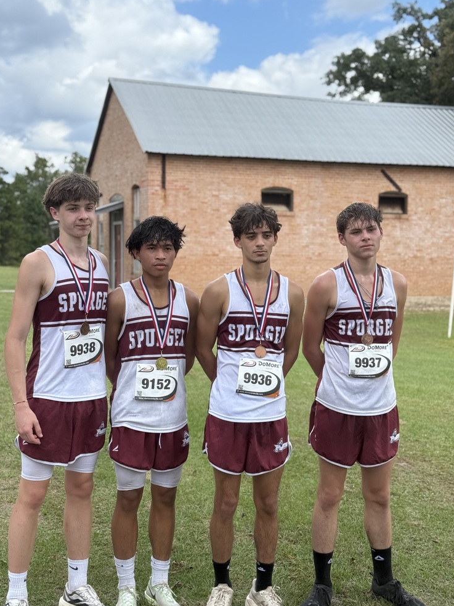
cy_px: 313
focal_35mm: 50
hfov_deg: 29.1
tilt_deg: -4.4
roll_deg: -0.4
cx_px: 232
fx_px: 875
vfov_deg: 38.2
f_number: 1.78
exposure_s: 1/2865
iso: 100
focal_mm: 6.76
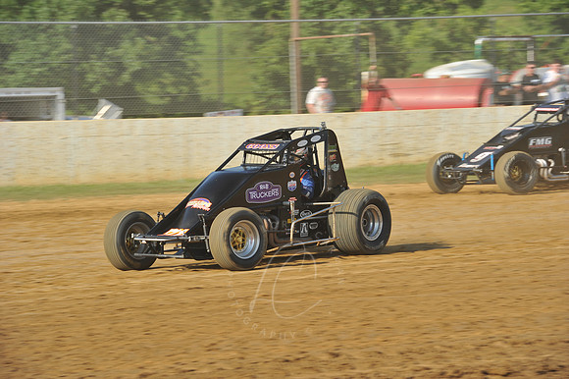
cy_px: 190
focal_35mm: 190
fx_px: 3001
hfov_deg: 10.8
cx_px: 284
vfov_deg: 7.2
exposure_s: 1/320
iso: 320
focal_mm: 190
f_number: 10
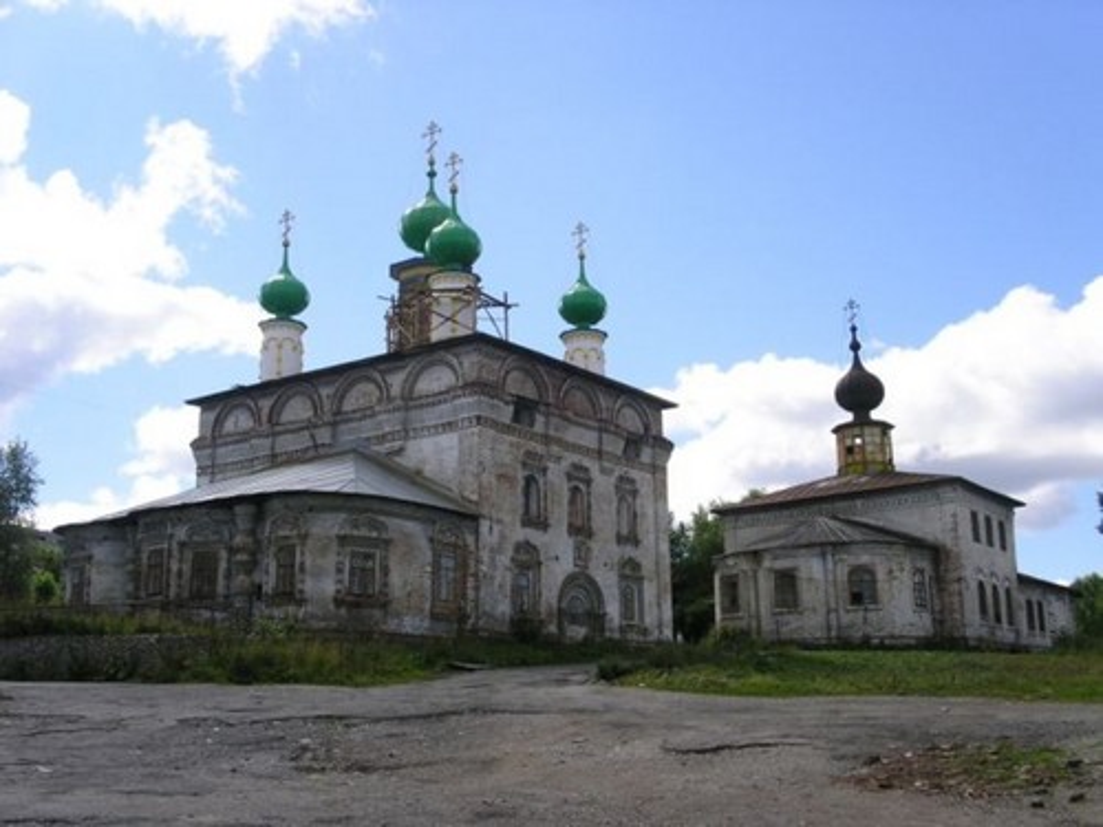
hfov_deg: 49.0
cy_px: 414
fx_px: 1211
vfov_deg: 37.7
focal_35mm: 38
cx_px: 552
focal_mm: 7.8
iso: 100
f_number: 5.6
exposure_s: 1/750
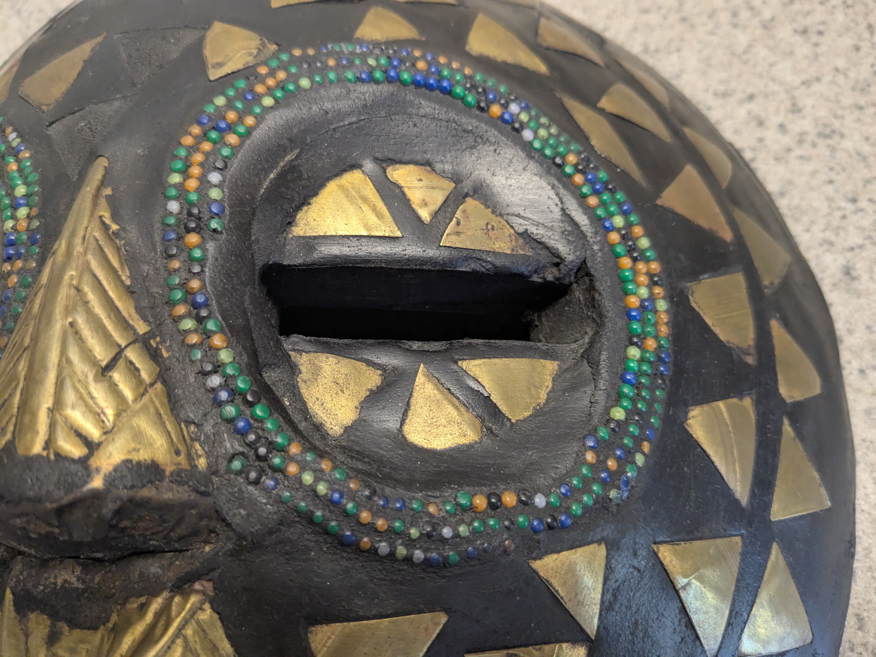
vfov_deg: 51.4
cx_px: 438
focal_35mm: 27
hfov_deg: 65.3
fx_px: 683
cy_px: 328
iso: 486
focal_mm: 4.38
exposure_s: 1/120
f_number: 1.73
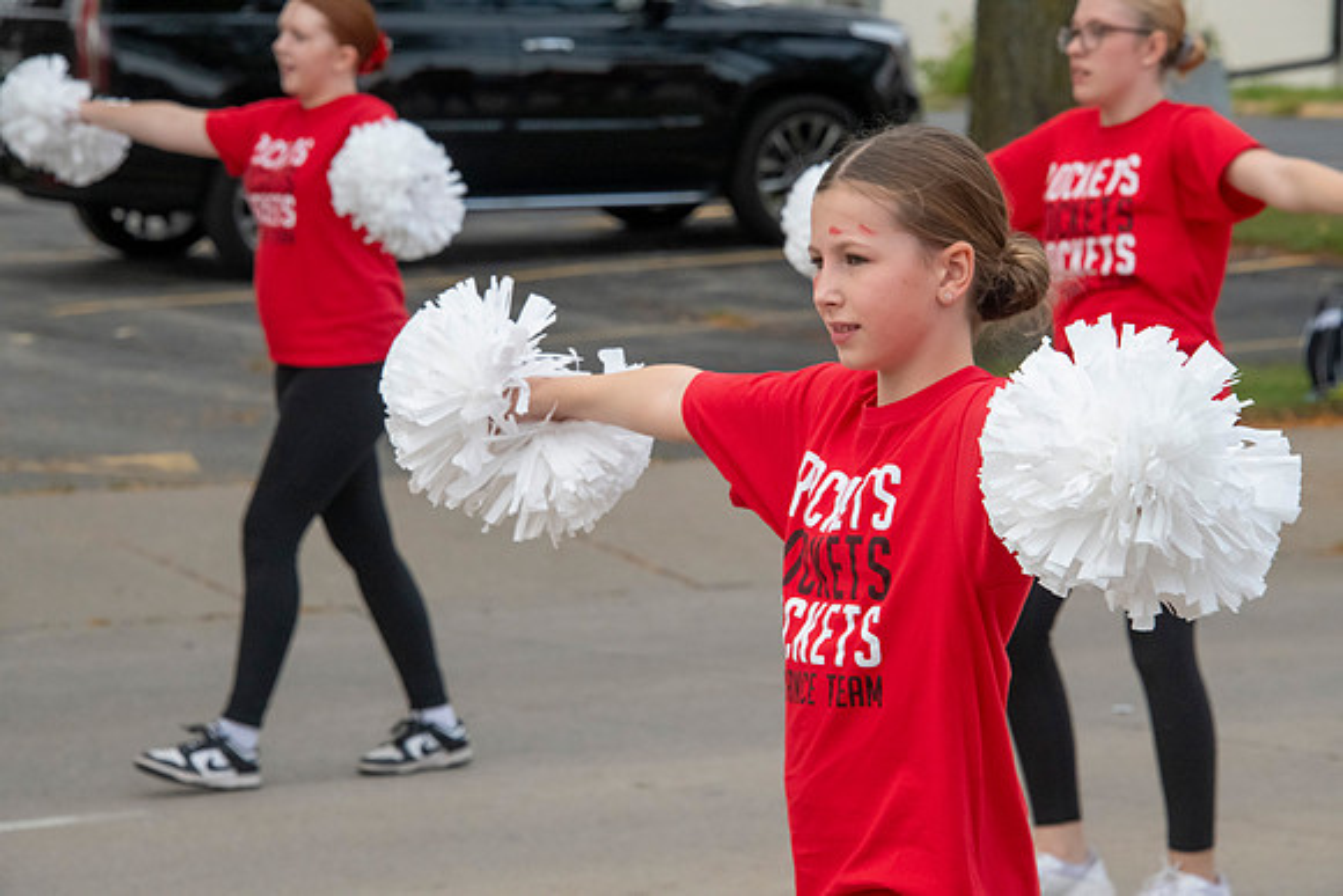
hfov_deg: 11.4
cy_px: 448
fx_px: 6716
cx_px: 672
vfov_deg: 7.6
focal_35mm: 180
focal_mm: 180
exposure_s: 1/500
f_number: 11
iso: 3200
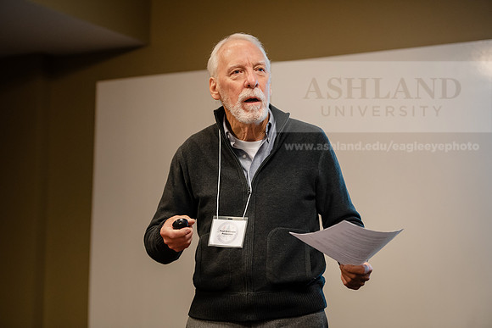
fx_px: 1299
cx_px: 246
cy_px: 164
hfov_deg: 21.5
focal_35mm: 95
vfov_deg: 14.4
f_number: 3.2
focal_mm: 95
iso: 2000
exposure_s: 1/200
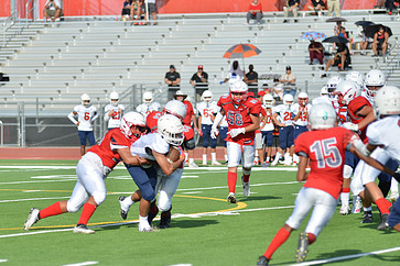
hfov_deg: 8.6
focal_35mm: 240
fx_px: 2666
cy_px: 160
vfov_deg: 5.7
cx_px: 142
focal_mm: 150
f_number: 2.8
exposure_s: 1/1600
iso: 100
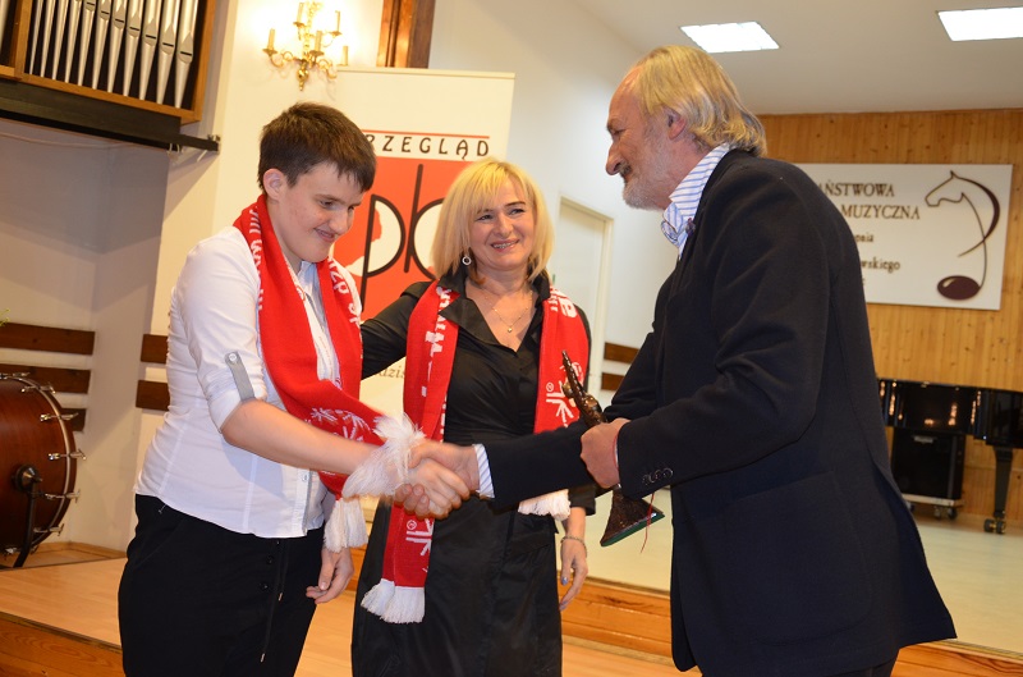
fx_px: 1190
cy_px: 338
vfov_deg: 31.7
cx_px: 512
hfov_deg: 46.5
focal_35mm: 42
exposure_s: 1/60
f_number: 4
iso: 900
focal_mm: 28
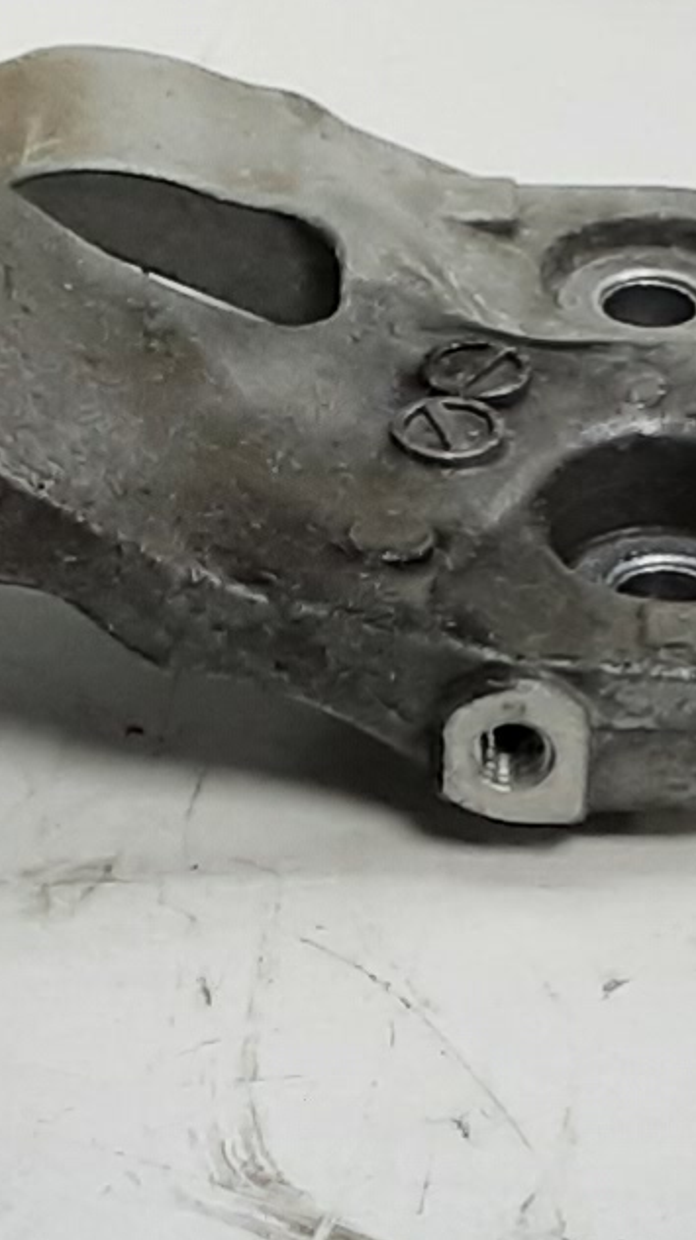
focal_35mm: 152
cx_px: 269
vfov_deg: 14.1
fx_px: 4992
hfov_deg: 8.0
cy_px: 1028
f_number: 1.9
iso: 80
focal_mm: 2.91
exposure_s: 1/100
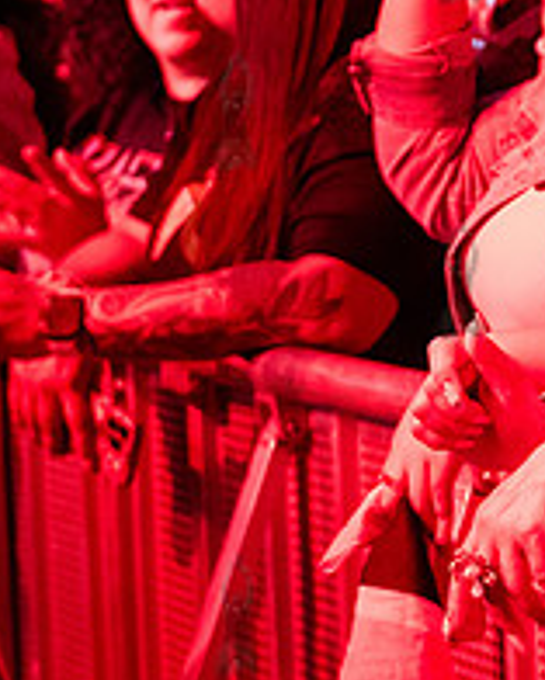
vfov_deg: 9.9
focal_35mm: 194
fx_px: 3908
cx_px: 906
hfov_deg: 7.8
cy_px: 109
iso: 6400
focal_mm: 70
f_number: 4
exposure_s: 1/200
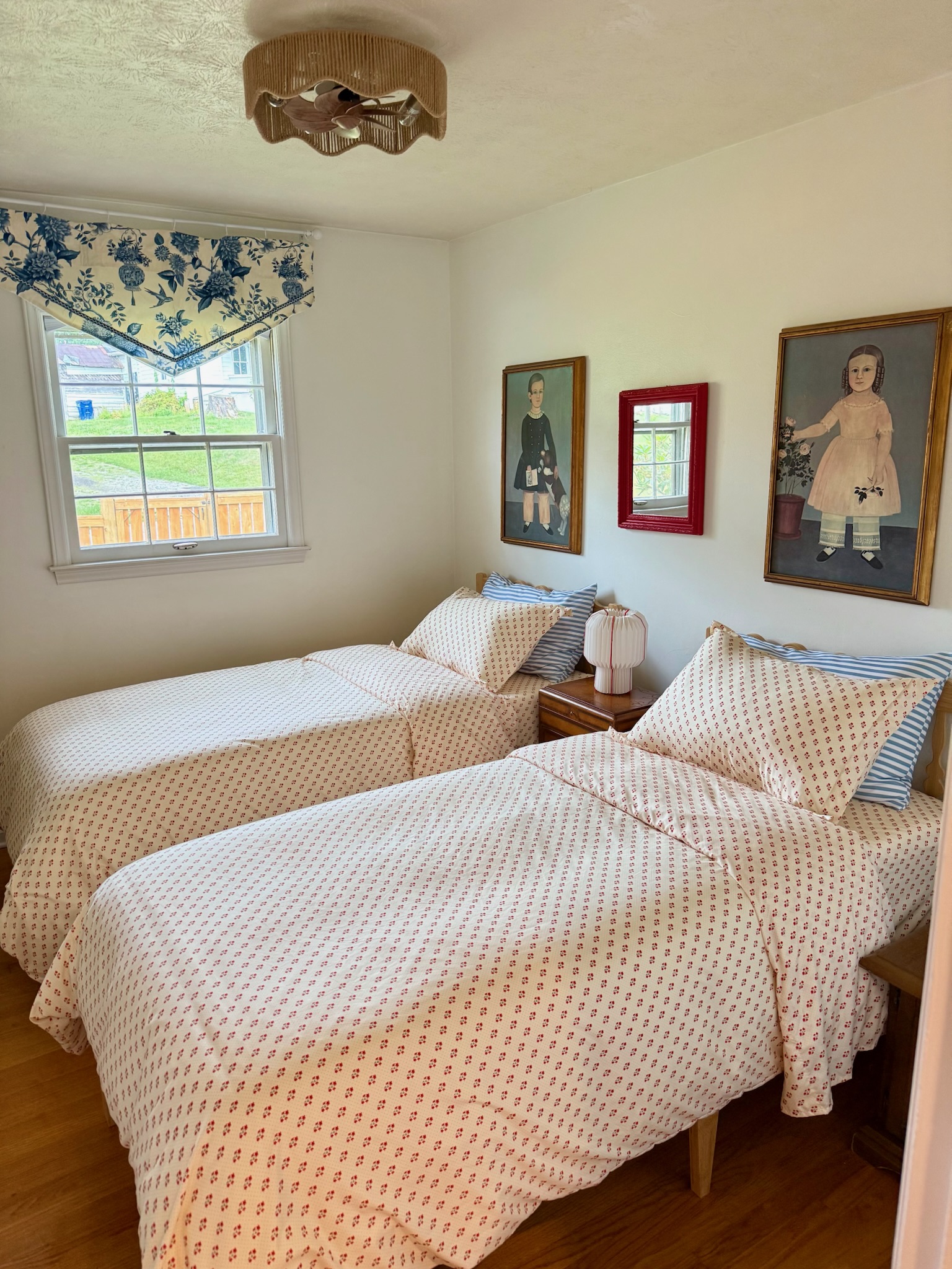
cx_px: 476
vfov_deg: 71.6
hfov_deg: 56.8
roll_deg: +0.3
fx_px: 880
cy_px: 634
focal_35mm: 24
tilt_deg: -13.1
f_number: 1.78
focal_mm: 6.76
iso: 250
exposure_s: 1/60
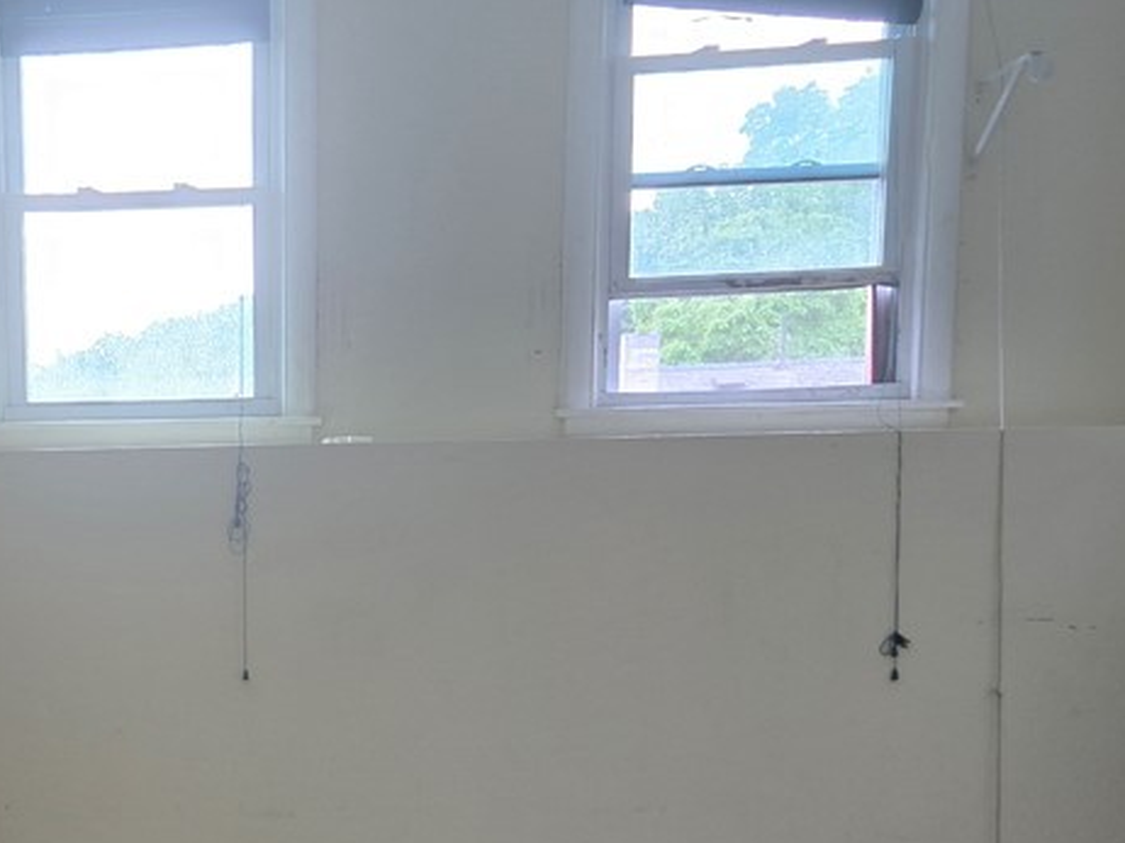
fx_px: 1657
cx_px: 122
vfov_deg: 28.1
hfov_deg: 35.4
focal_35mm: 51
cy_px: 641
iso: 100
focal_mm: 5.4
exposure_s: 1/120
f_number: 1.8
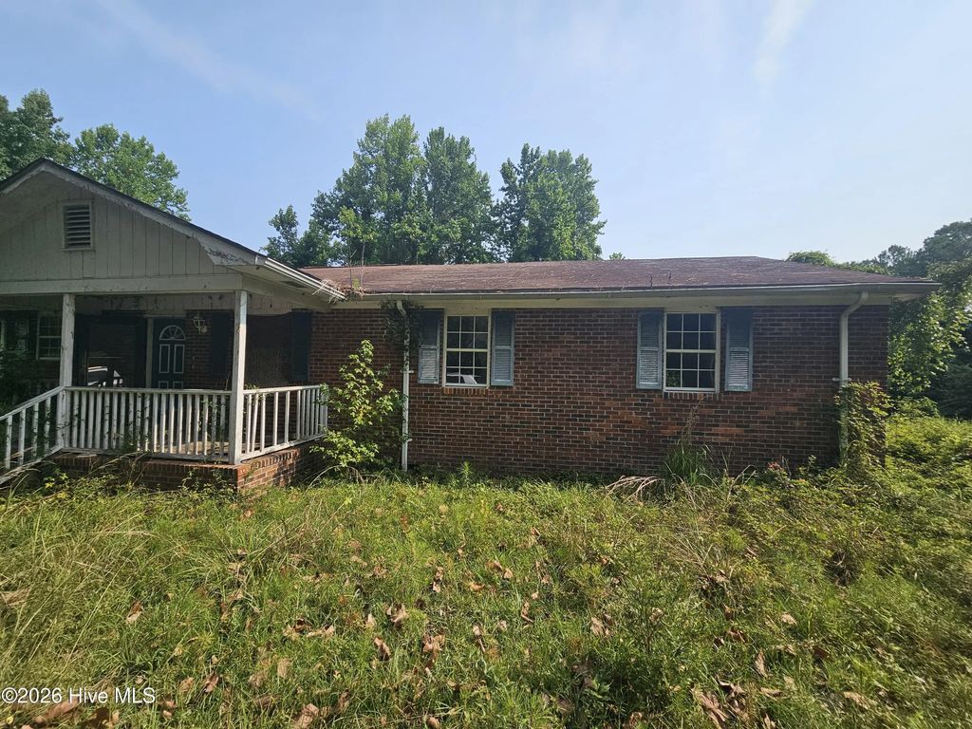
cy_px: 364
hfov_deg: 106.2
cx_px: 486
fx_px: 365
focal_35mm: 13
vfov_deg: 89.9
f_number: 2.2
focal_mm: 2.2
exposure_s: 1/1951
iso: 50
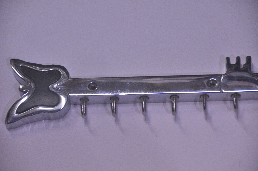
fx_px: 1825
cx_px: 129
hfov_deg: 8.1
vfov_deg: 5.4
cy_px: 86
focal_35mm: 255
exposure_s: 1/125
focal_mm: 170
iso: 1250
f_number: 5.6
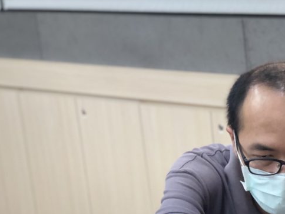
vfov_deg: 11.4
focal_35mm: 129
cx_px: 310
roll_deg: +4.6
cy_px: 211
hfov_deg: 14.9
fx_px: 1062
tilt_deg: -15.5
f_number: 2.4
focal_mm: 6
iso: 100
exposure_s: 1/40
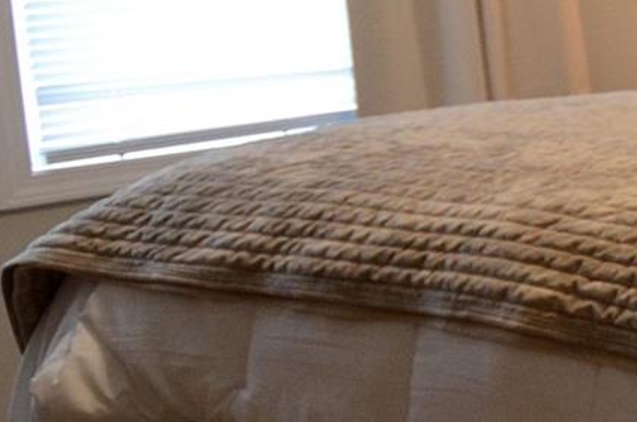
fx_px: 1537
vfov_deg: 15.6
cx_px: 1469
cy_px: 96
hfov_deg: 15.3
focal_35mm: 87
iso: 1000
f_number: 4.5
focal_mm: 12
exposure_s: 1/80
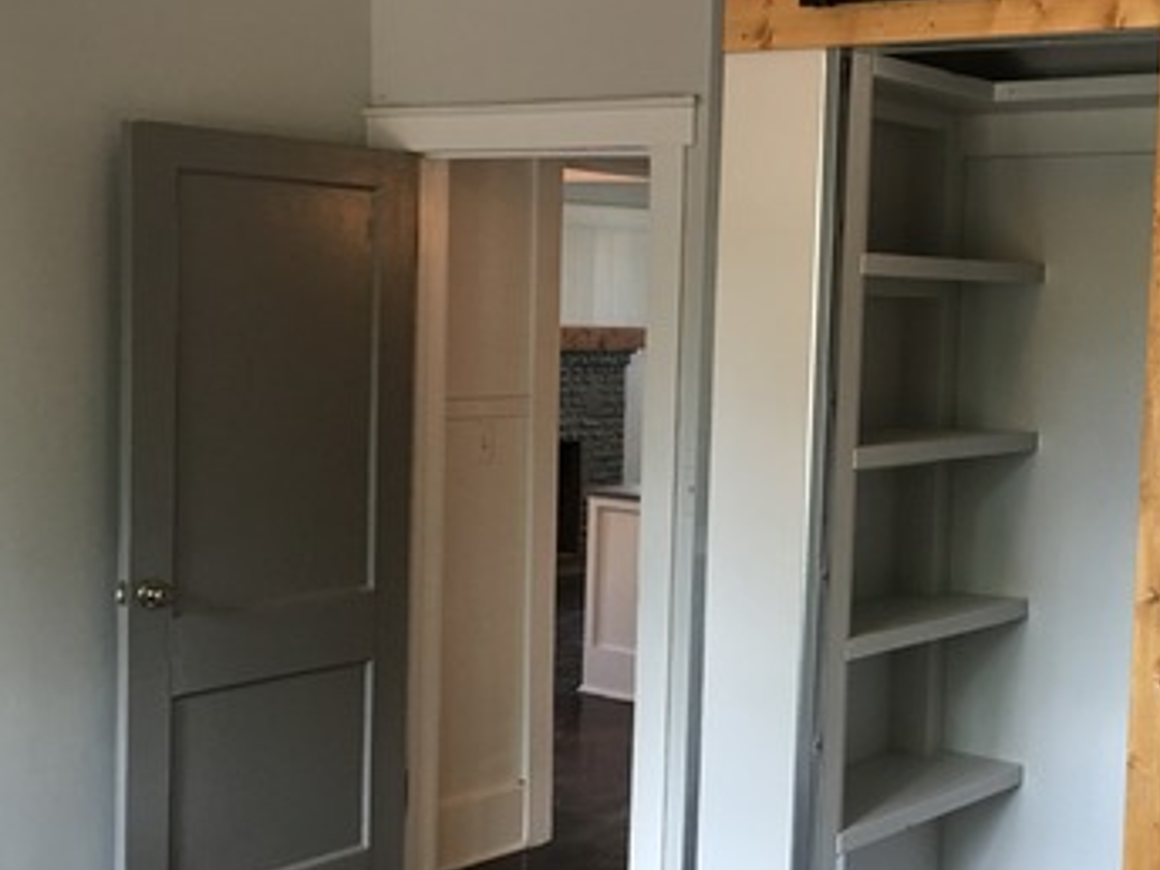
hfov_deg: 34.7
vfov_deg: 27.0
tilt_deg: -2.7
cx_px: 883
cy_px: 445
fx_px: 1810
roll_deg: -1.7
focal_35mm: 54
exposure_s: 1/15
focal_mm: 4.15
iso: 50
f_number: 2.2
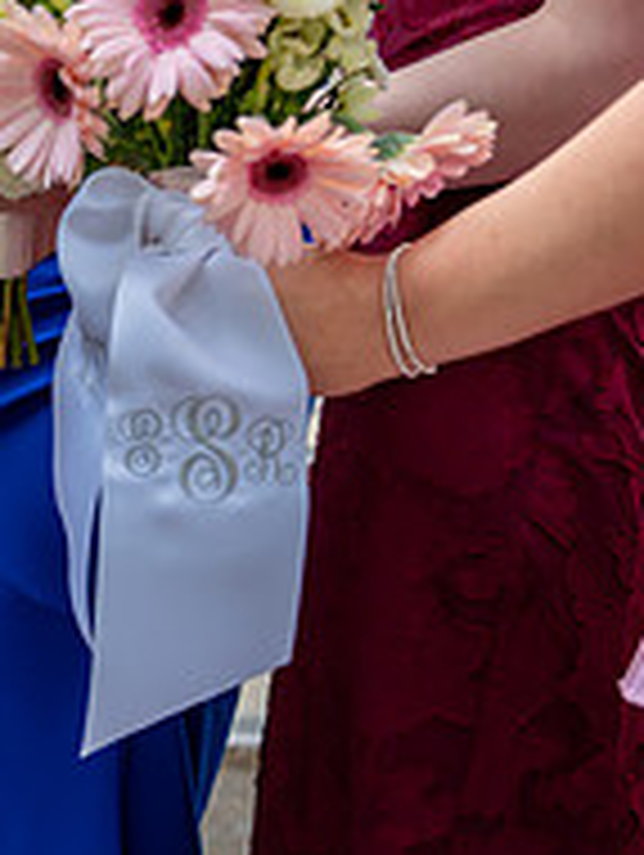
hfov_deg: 8.6
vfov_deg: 11.9
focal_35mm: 166
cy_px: 350
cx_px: -515
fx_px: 4109
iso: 640
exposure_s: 1/500
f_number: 2.5
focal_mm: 50
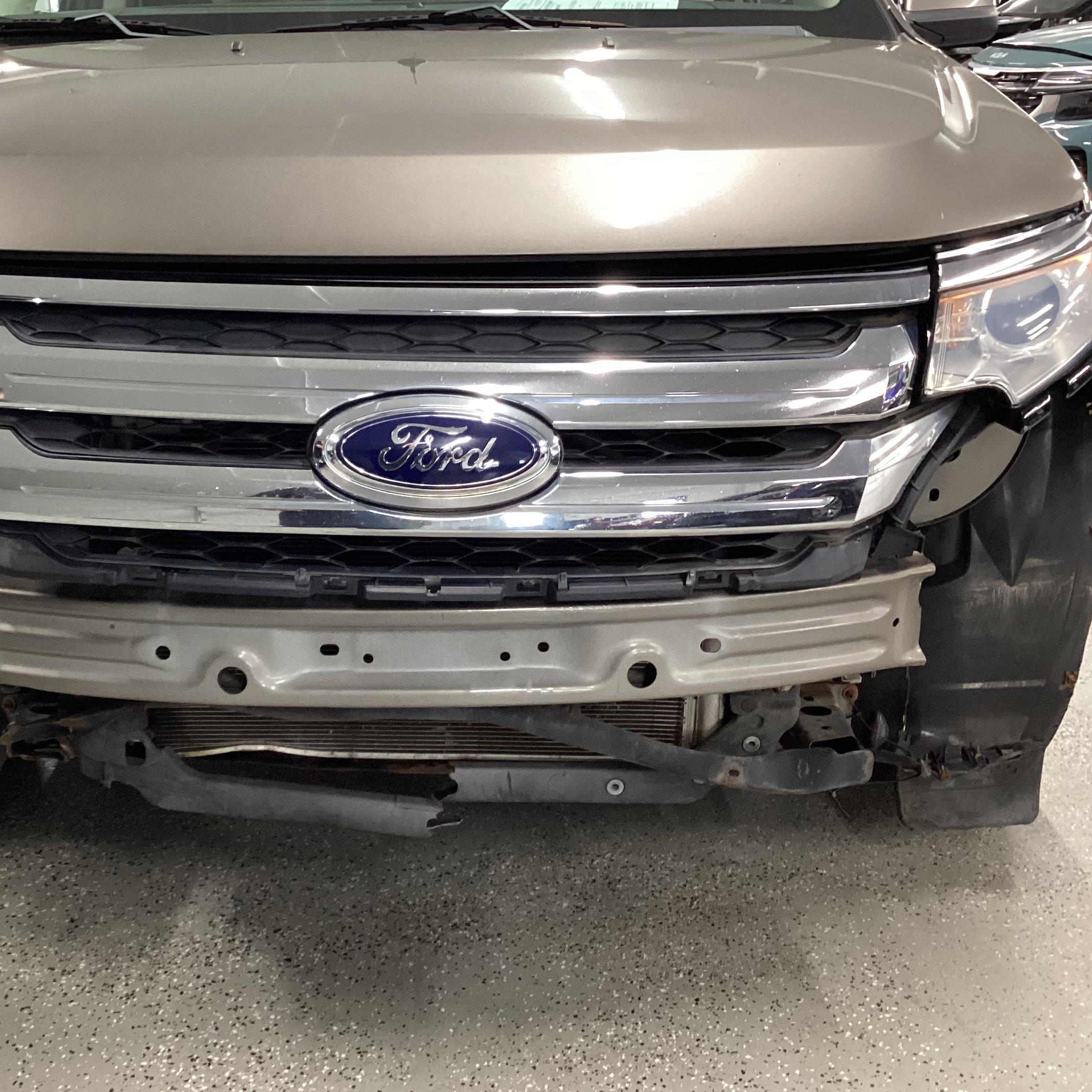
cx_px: 400
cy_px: 564
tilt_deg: -20.6
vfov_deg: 40.0
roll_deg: +0.7
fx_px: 1499
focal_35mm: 42
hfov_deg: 39.7
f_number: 2.4
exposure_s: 1/33
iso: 250
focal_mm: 3.3
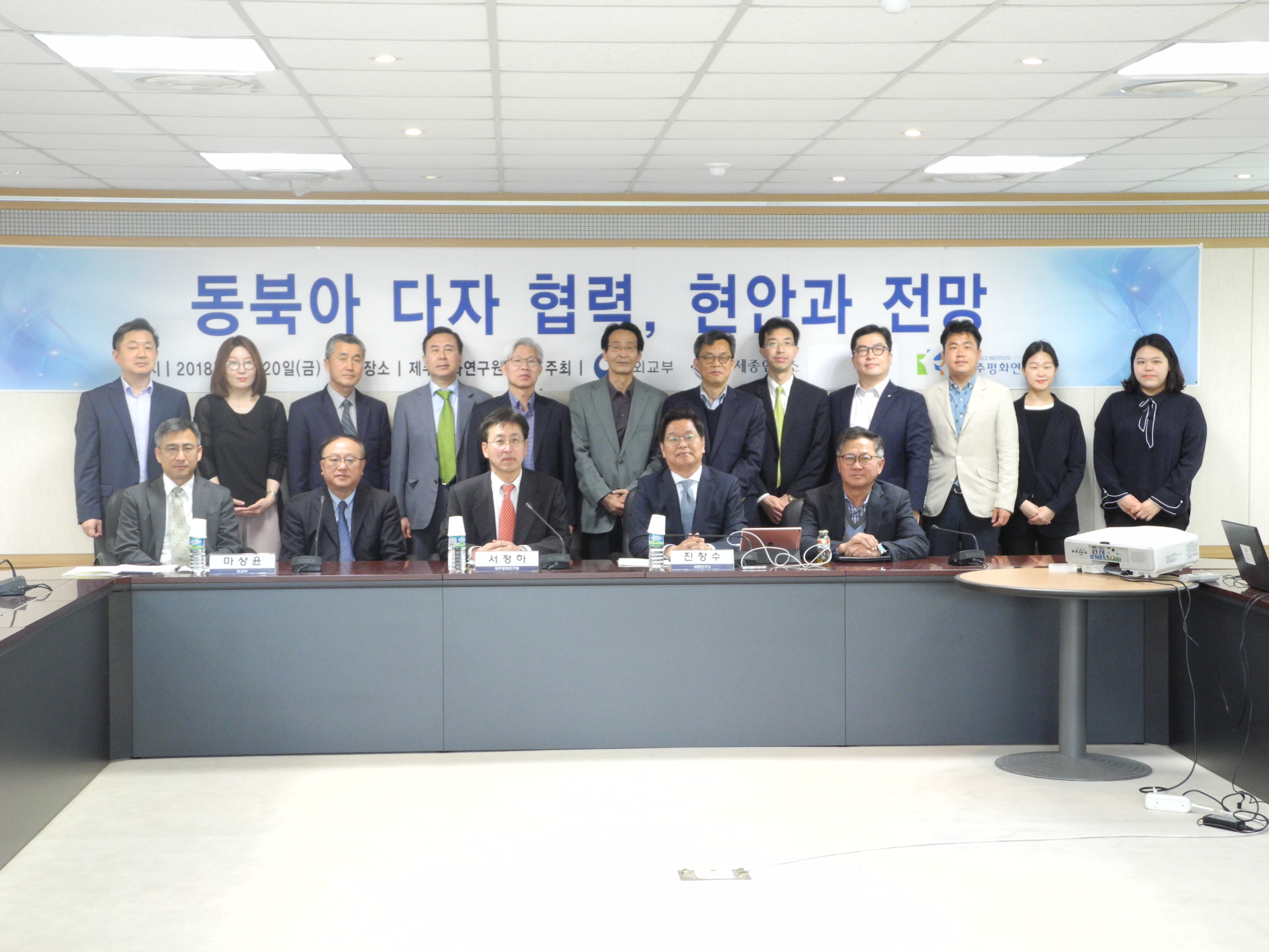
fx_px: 2236
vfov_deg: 24.0
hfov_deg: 31.7
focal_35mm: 61
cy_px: 476
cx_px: 634
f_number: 3.5
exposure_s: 1/22.8
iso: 400
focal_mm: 13
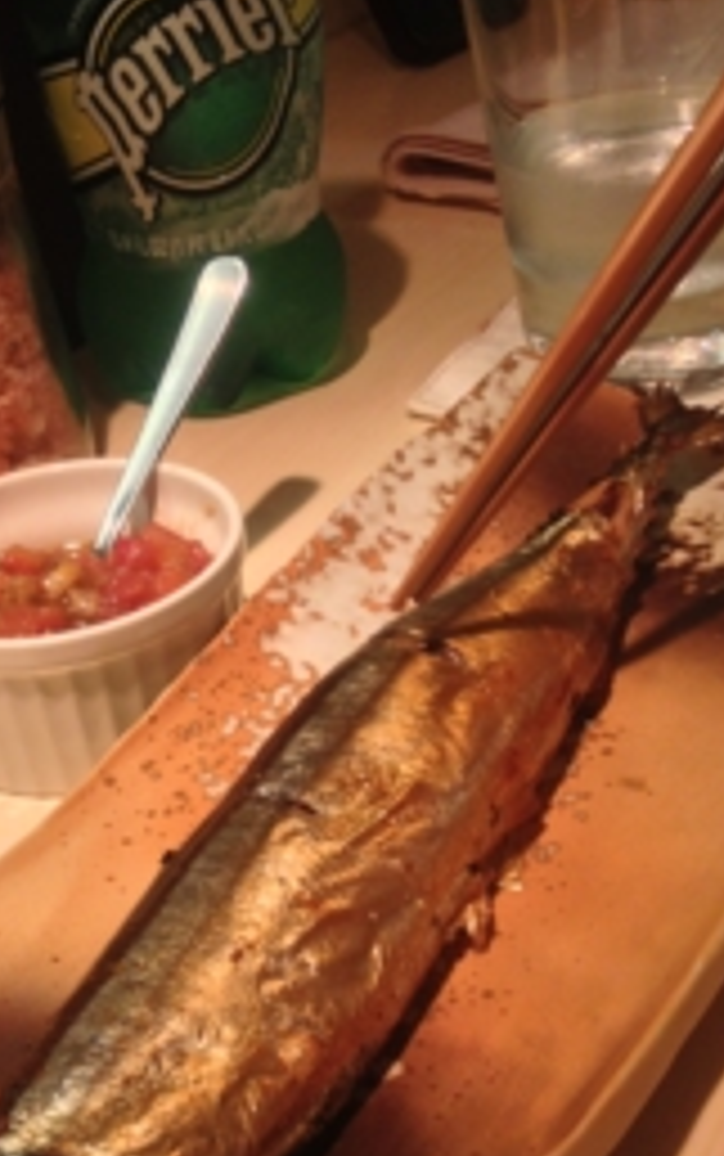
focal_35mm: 65
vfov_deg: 31.4
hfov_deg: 19.9
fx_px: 2049
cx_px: 157
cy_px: 706
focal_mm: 4.28
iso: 64
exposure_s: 1/20
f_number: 2.4
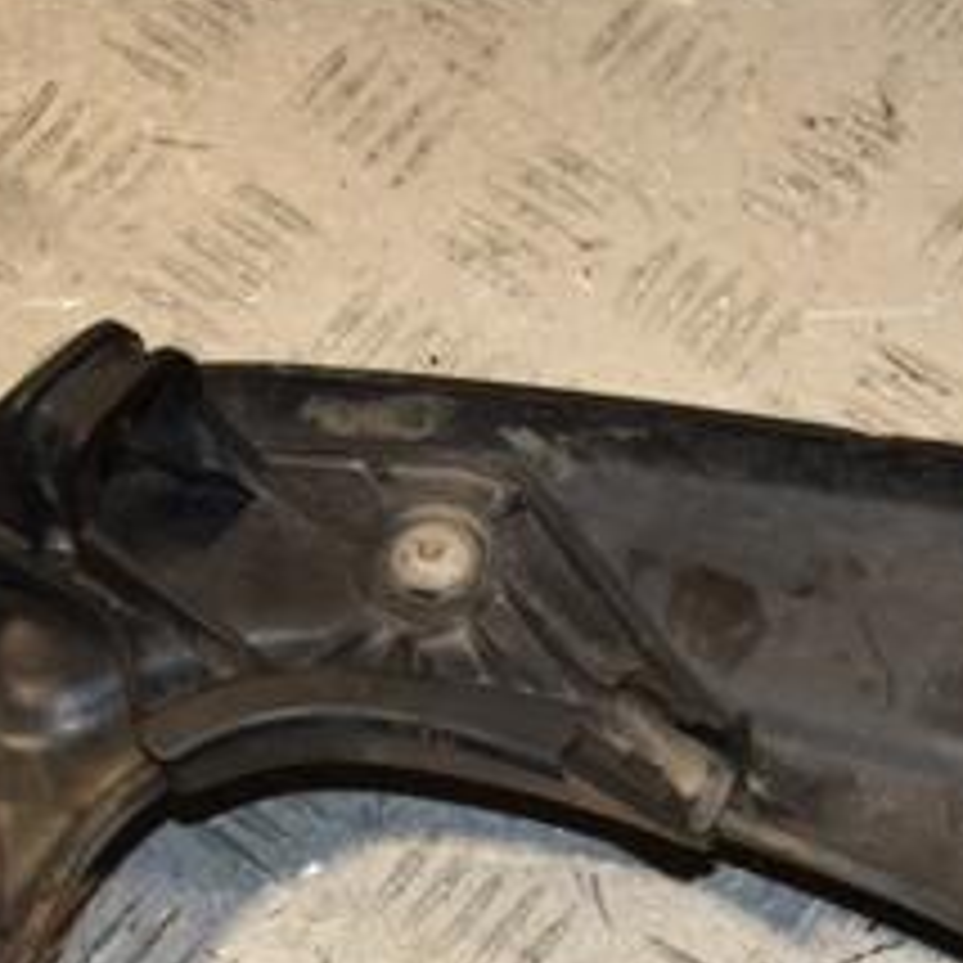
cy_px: 837
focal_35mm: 100
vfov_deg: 17.2
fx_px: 3147
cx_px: 796
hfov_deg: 17.2
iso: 800
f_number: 8
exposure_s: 1/200
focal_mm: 28
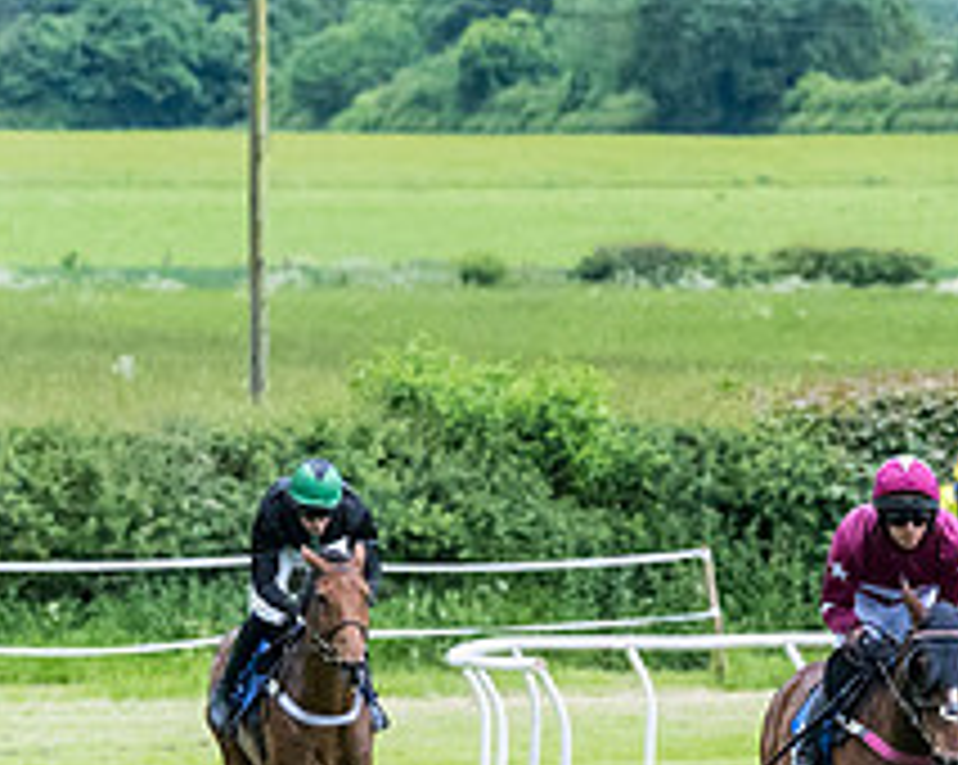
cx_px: 1034
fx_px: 15835
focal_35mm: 559
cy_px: 782
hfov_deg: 3.5
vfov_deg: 2.8
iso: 2000
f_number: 4
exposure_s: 1/3200
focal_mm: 130
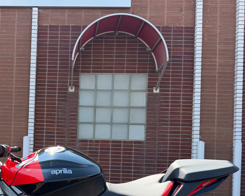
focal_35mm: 48
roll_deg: -1.2
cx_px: 52
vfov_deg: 30.7
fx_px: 348
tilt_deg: +0.9
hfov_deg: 37.5
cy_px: 155
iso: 100
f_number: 1.78
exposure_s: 1/1770
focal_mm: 6.76
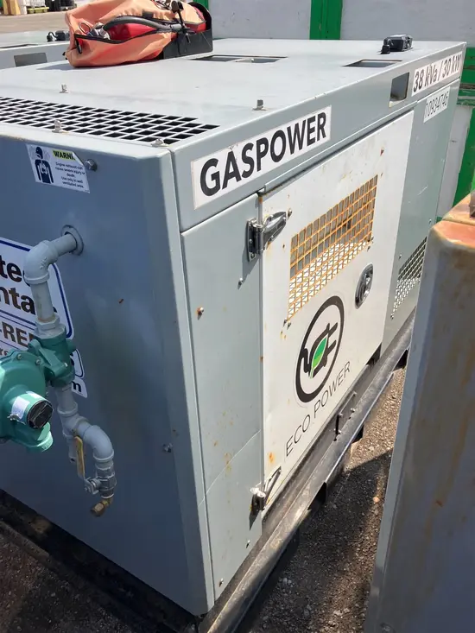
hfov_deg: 49.8
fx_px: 512
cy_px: 316
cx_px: 238
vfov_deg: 63.4
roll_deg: +0.1
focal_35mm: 28
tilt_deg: -29.9
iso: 32
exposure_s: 1/2315
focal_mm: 3.99
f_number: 1.8
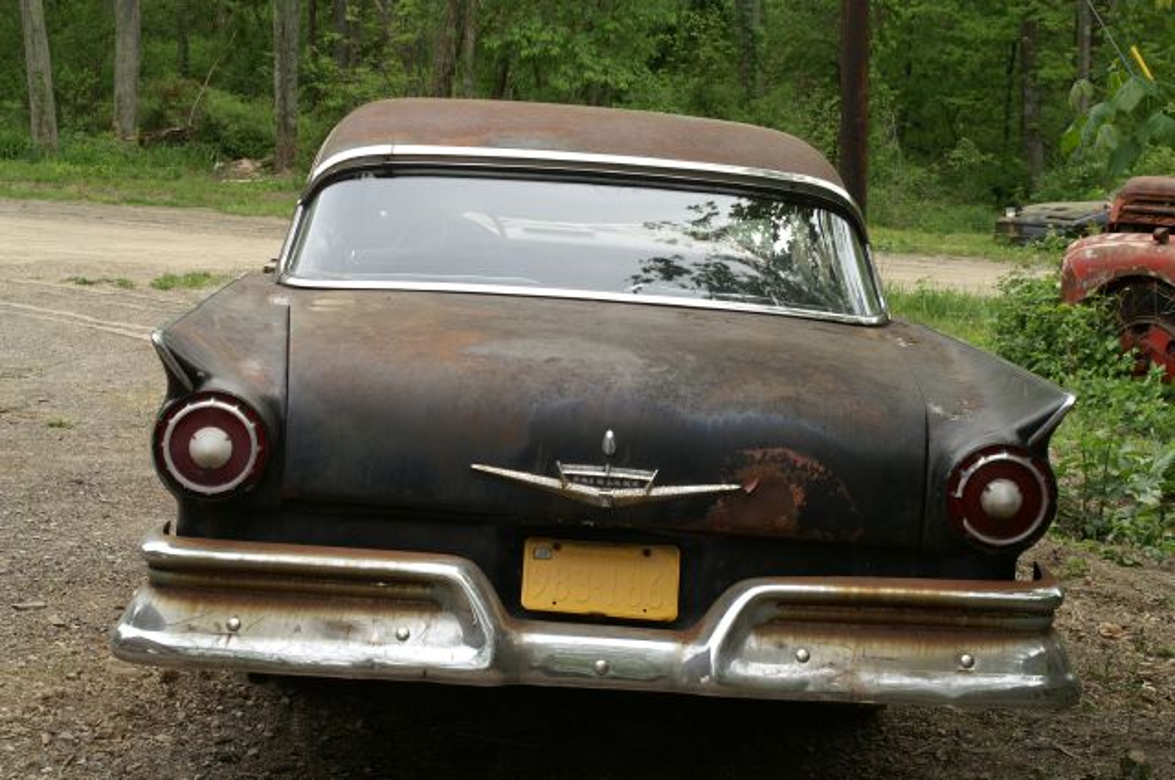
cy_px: 390
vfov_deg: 22.6
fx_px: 1956
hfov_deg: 33.4
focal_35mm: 60
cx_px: 588
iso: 125
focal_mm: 40
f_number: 10
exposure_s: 1/60
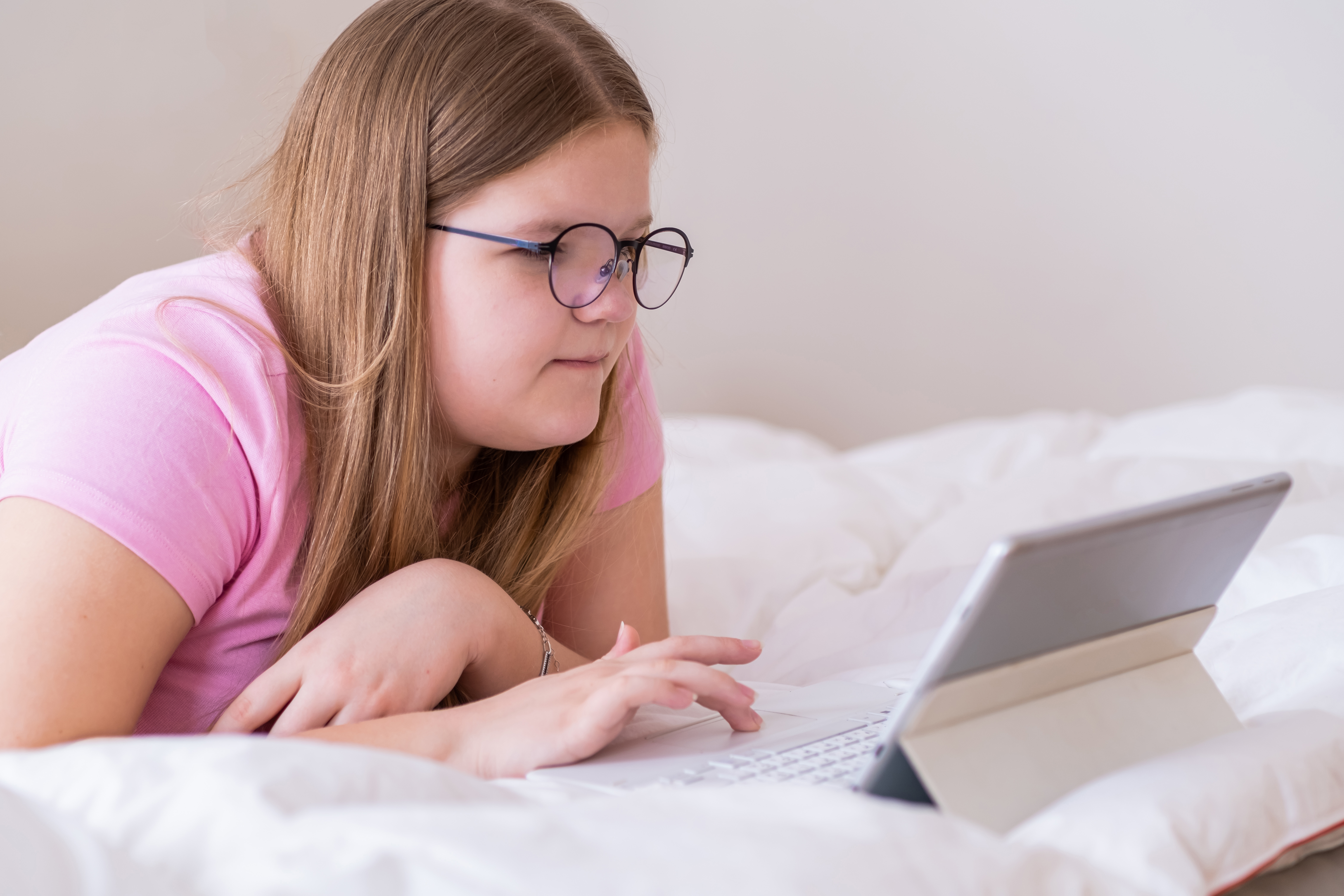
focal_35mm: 84
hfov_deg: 24.2
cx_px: 672
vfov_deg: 16.3
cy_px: 448
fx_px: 3136
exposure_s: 1/125
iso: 250
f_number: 1.8
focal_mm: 56
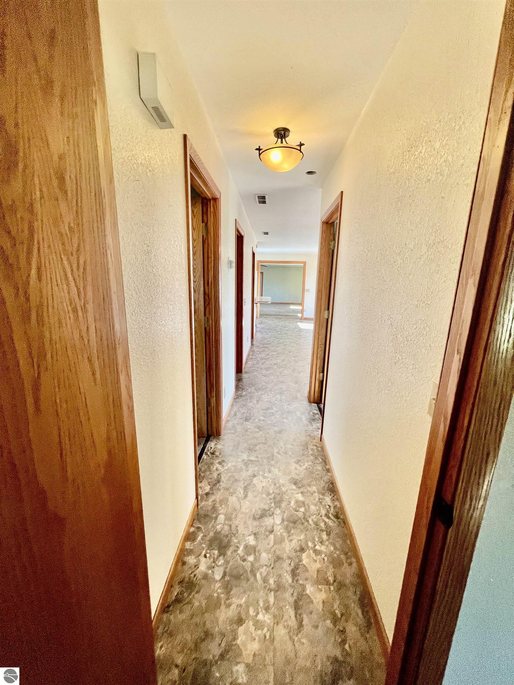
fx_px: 257
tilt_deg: -12.4
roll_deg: -1.9
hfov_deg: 89.9
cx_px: 257
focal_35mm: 13
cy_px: 342
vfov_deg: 106.2
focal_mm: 1.57
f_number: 1.8
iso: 160
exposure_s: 1/120
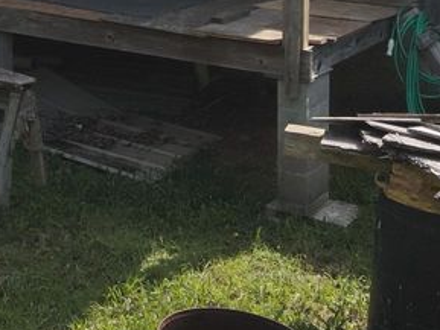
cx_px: 17
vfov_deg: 15.8
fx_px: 1081
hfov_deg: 22.3
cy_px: -186
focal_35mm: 85
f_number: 2.8
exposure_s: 1/1250
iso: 100
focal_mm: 4.4
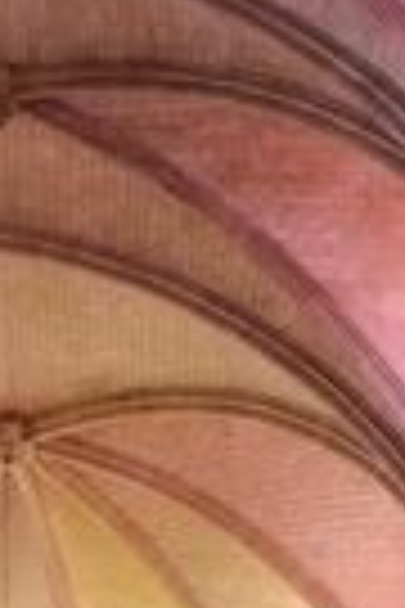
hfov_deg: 8.8
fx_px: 2632
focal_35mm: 156
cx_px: 9
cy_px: 1018
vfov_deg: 12.3
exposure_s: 1/40
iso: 800
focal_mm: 23
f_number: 4
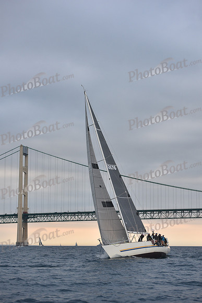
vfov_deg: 25.4
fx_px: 673
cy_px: 152
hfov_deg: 17.1
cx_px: 101
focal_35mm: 80
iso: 500
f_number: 5
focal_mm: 80
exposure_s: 1/640
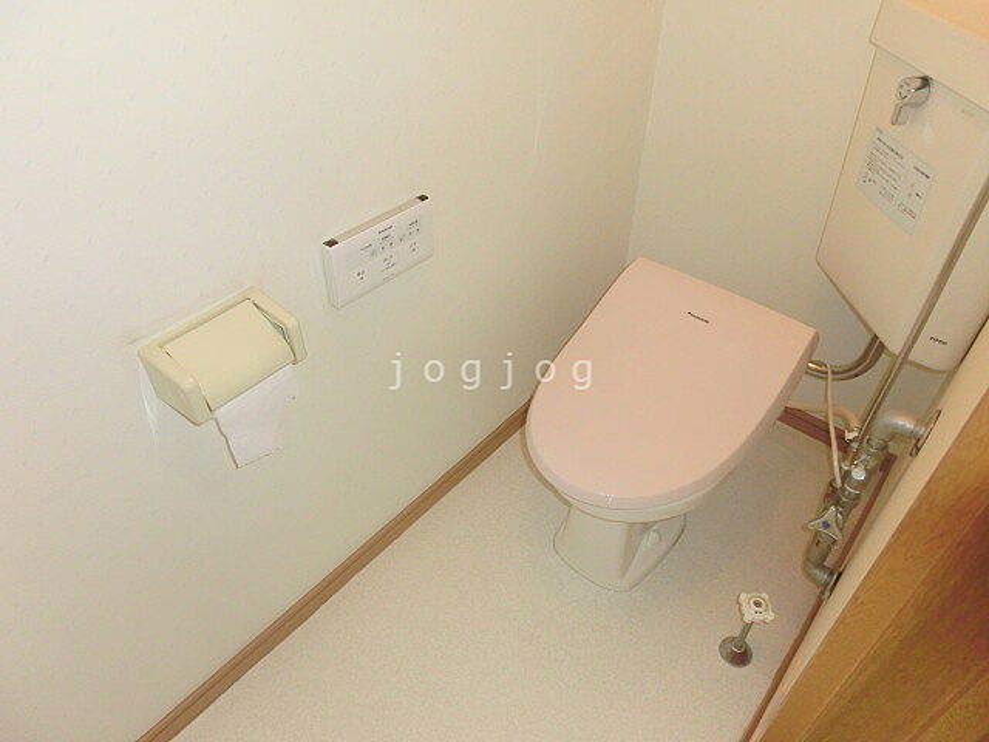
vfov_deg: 56.8
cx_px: 494
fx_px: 686
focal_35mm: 24
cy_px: 371
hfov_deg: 71.6
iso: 400
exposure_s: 1/60
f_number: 3
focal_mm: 4.24
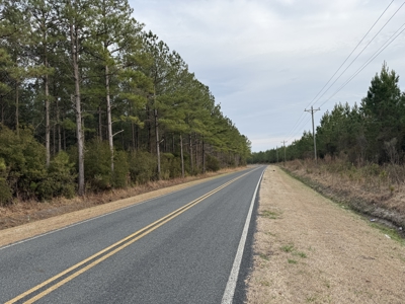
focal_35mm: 24
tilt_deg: +2.8
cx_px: 202
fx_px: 281
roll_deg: +2.7
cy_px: 152
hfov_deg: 71.6
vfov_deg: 56.8
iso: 80
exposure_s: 1/1949
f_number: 1.78
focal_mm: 6.76
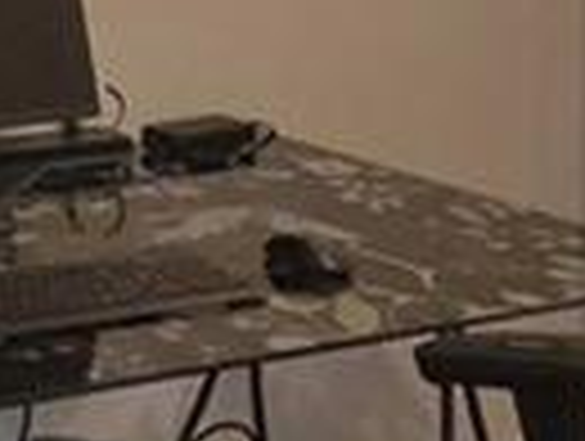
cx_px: -513
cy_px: -266
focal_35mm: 120
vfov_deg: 11.7
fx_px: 2032
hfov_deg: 14.2
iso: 160
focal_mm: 2.2
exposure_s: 1/60.2
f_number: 1.9
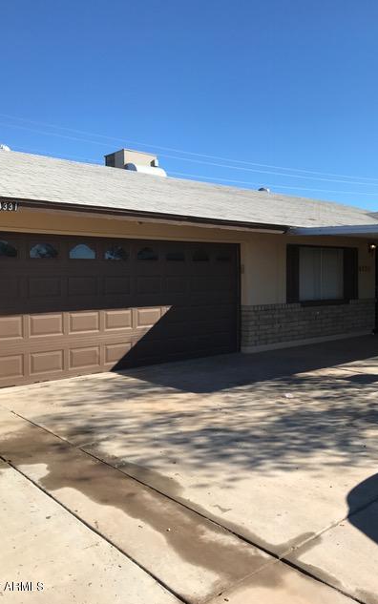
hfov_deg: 41.8
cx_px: 199
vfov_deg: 62.9
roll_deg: +0.2
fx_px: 494
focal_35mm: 30
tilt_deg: -2.0
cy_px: 304
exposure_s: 1/1953
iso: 20
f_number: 1.8
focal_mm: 3.99
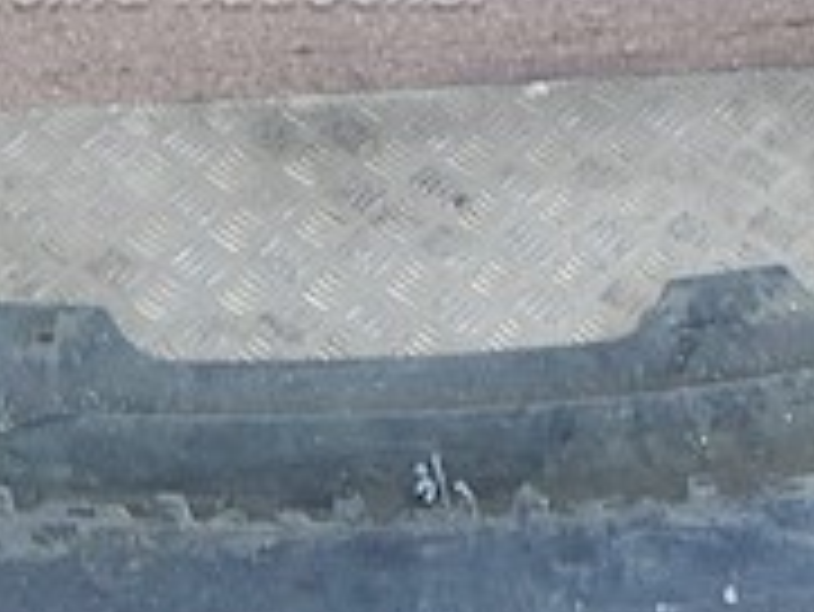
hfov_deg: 18.5
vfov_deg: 13.5
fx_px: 2494
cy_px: -148
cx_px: 315
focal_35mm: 106
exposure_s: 1/30
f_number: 3.9
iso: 250
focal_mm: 5.5
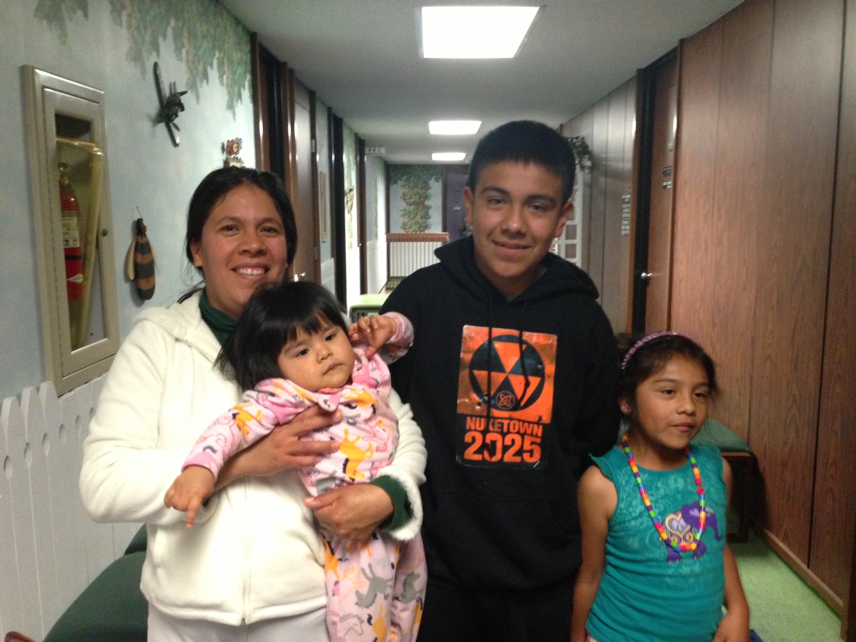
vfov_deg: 42.9
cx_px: 428
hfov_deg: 55.4
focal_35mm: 33
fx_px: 816
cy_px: 321
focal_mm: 4.13
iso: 400
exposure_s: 1/20
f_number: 2.4
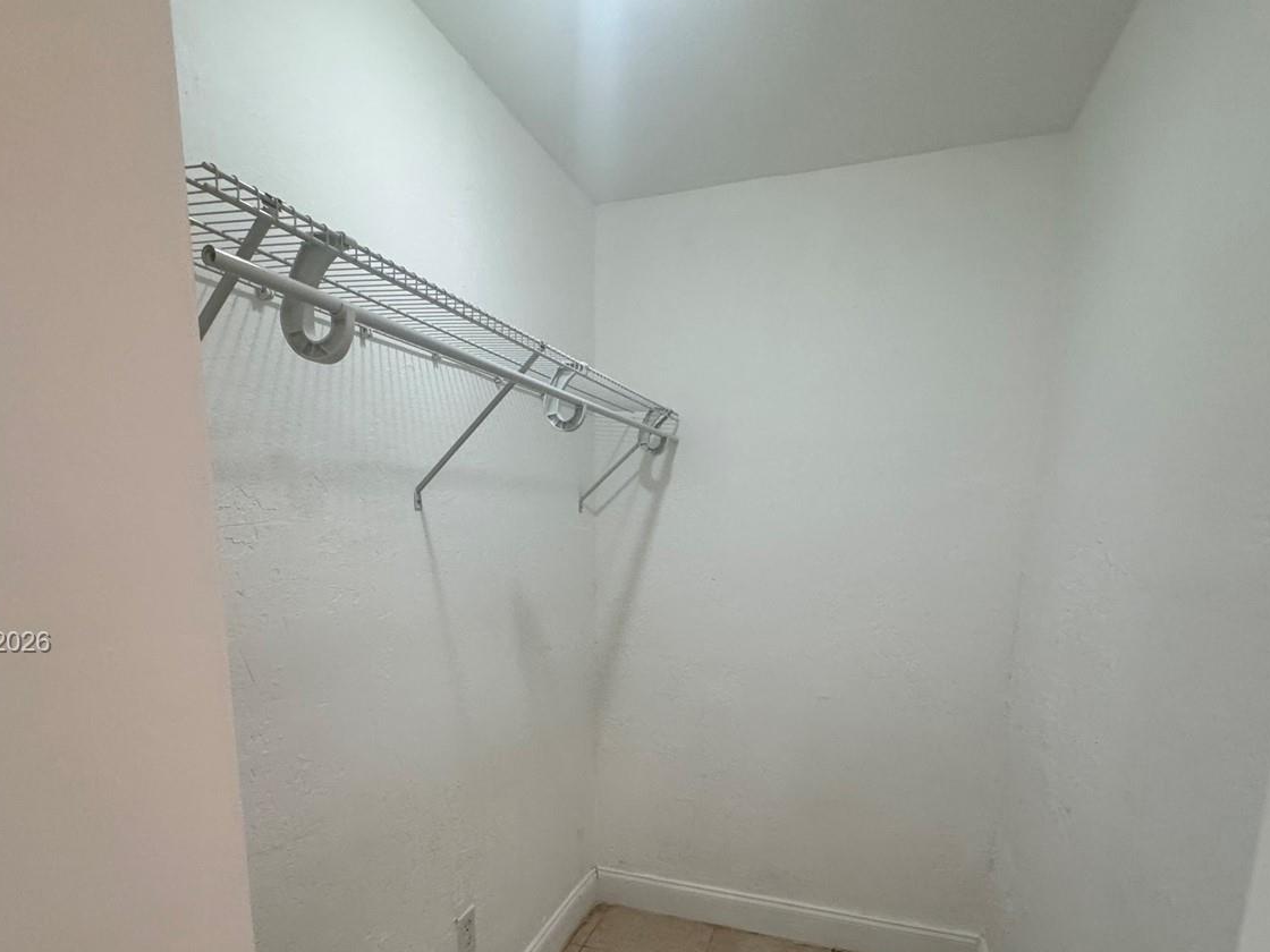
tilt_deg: -11.8
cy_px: 644
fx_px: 734
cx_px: 604
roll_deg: -0.4
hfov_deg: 81.7
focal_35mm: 20
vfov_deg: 64.1
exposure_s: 1/120
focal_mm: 2.22
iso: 250
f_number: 2.2
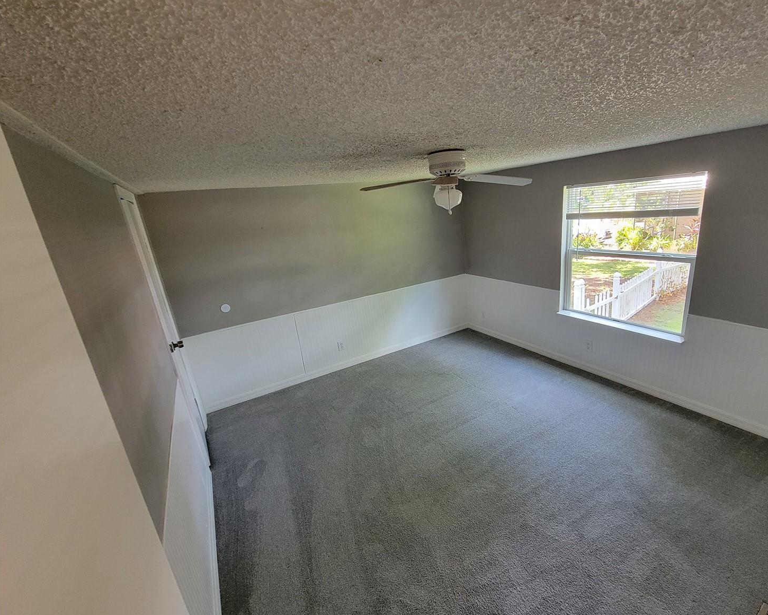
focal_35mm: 14
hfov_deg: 100.4
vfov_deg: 88.0
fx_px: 318
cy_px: 309
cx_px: 422
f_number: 2.2
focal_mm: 2.2
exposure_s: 1/60
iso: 400
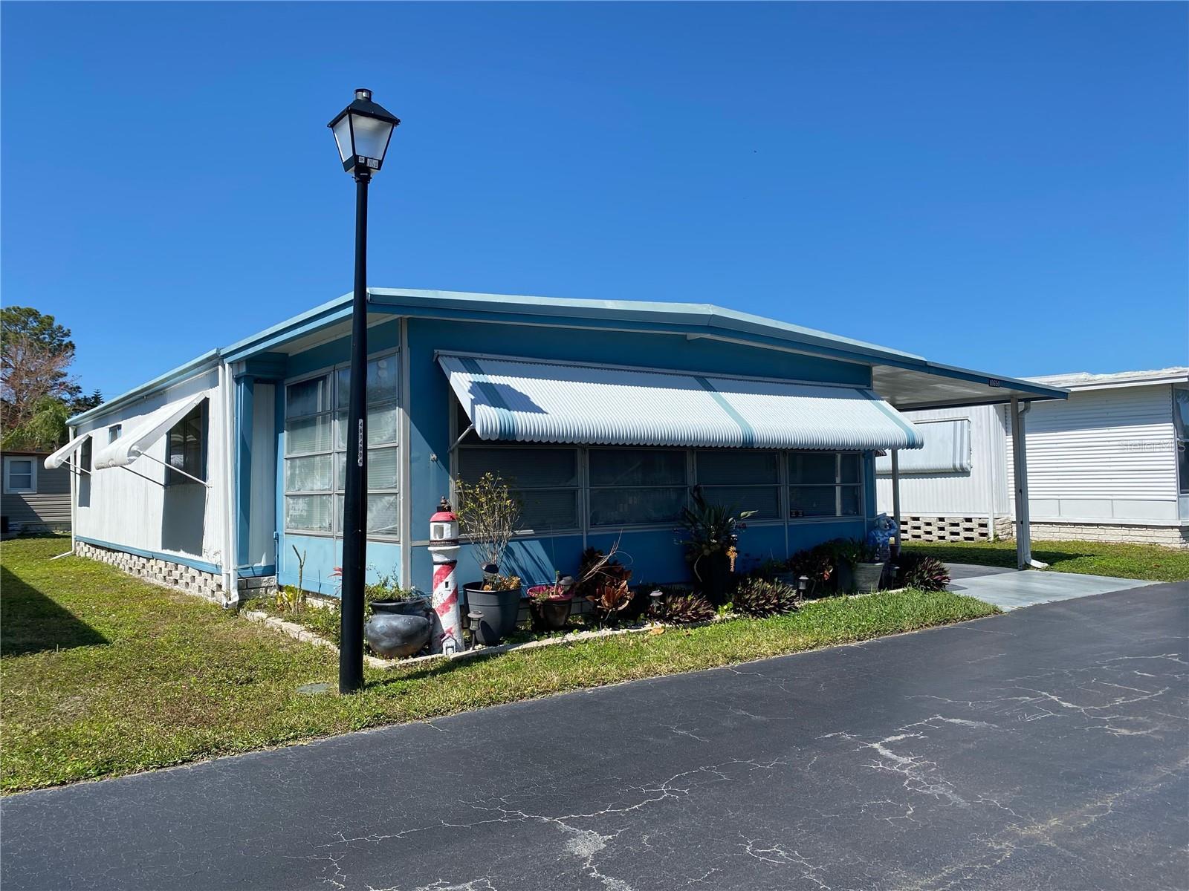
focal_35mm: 26
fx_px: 893
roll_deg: +0.6
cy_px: 446
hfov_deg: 67.3
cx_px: 594
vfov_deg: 53.1
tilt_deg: +2.4
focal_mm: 4.25
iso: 32
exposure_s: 1/3300
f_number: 1.8
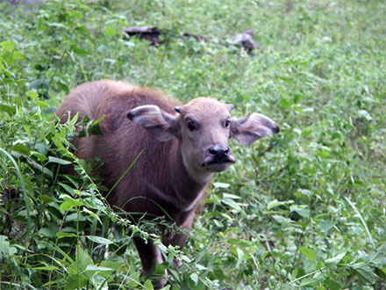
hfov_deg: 11.2
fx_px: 1963
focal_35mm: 176
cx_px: 193
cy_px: 145
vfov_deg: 8.4
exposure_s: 1/60
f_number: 3.5
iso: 200
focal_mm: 44.63
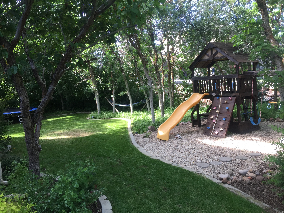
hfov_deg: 61.7
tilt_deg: -8.8
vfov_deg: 48.2
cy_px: 106
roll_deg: +0.1
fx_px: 238
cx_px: 142
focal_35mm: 29
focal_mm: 4.15
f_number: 2.2
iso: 32
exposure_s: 1/120
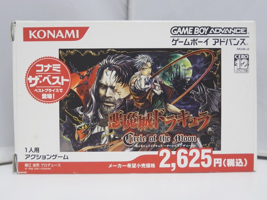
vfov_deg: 38.7
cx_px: 134
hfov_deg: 50.1
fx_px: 285
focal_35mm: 37
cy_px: 100
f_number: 3.9
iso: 200
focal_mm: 6.7
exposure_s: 1/25
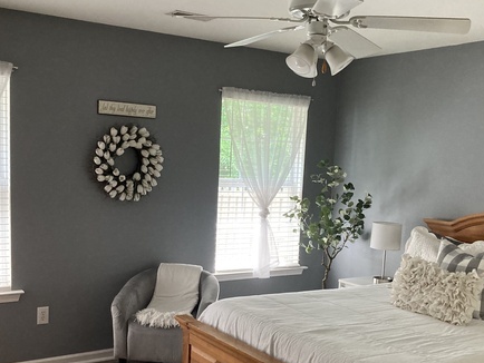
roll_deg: -3.2
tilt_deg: -7.8
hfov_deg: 43.8
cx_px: 229
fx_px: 602
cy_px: 241
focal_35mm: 43
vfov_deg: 33.3
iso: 250
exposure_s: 1/60
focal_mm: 3.99
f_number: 1.8
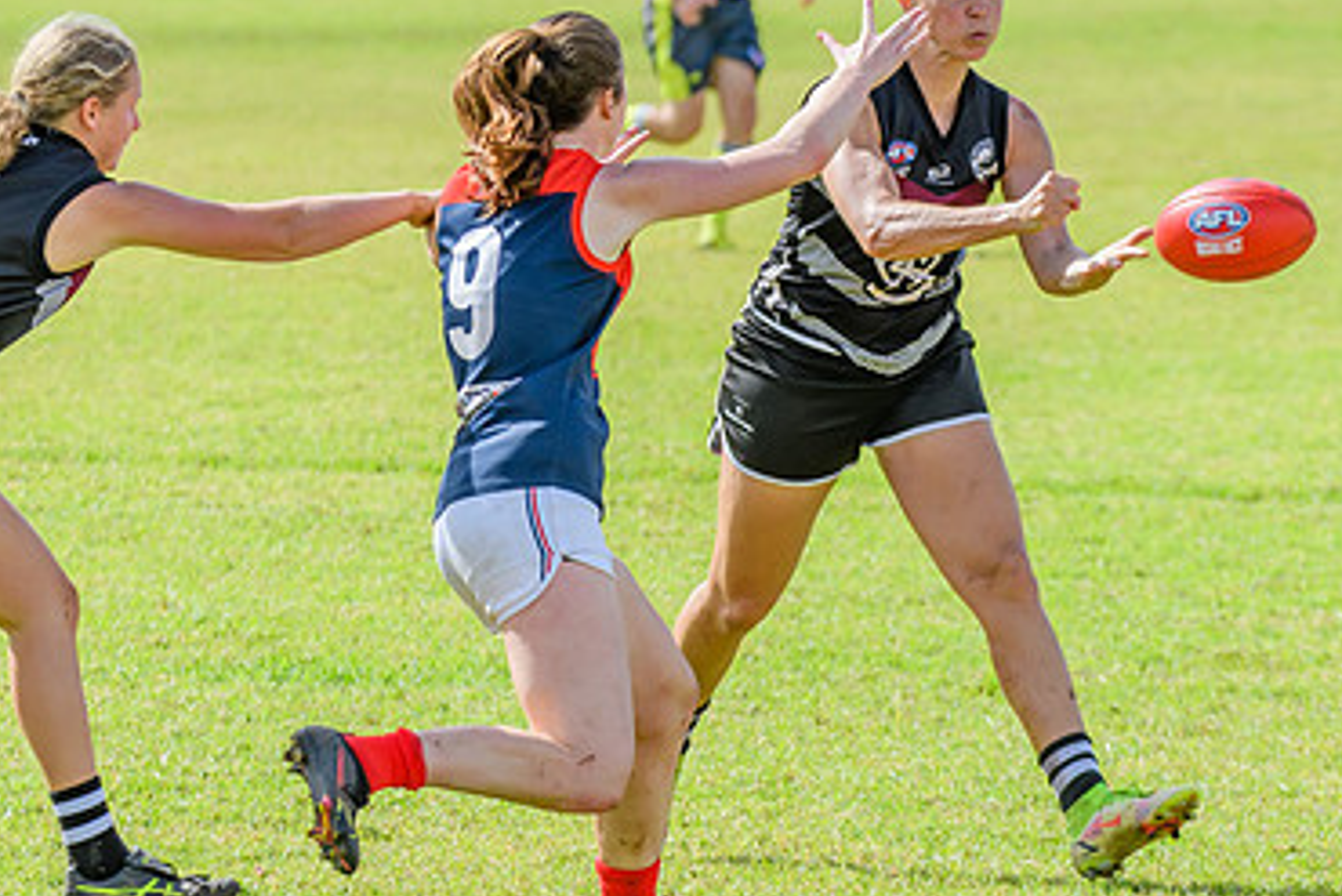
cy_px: 482
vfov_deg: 3.0
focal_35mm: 462
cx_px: 972
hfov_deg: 4.5
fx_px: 17228
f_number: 8
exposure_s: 1/1600
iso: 800
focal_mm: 210
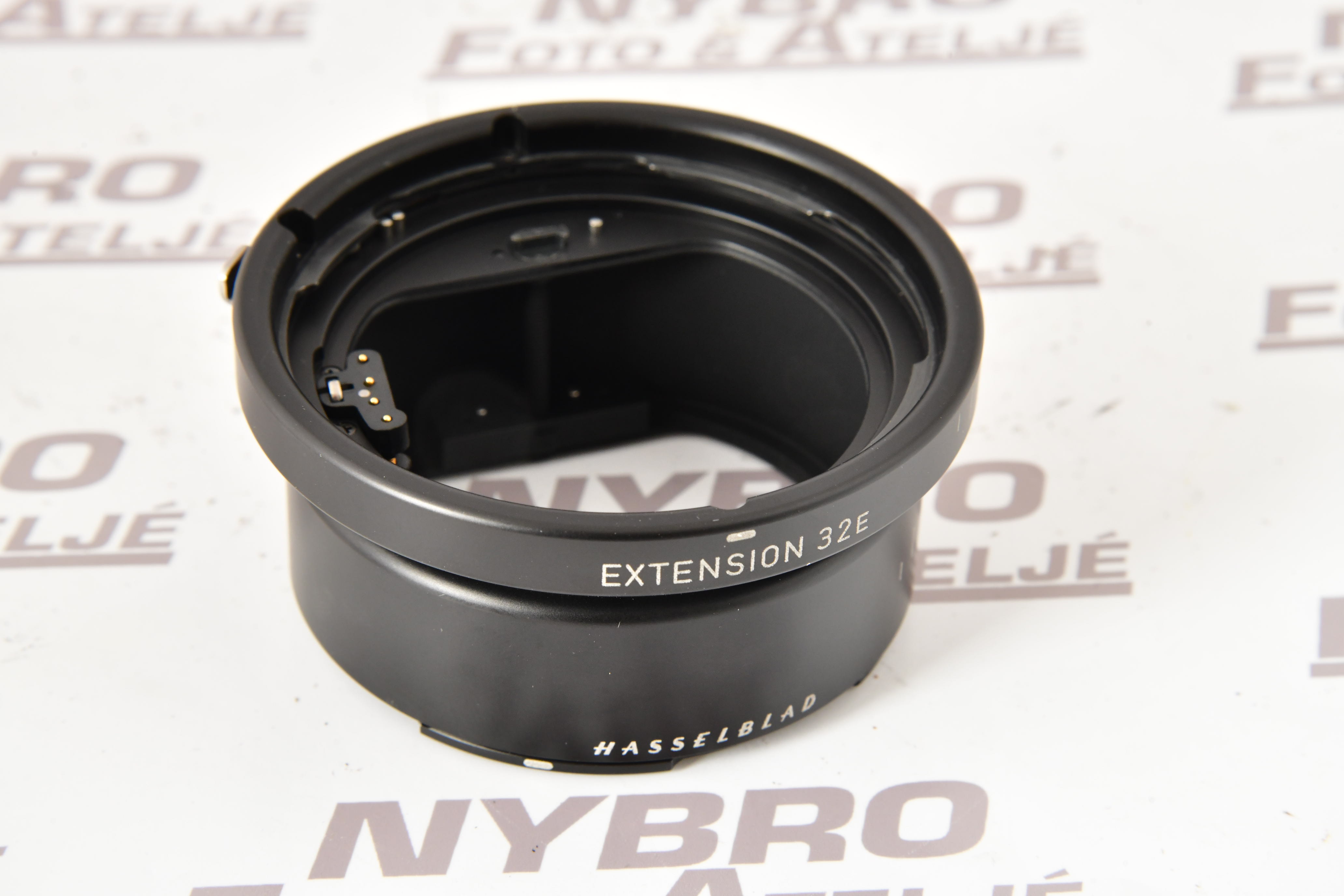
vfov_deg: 11.4
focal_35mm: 120
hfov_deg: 17.1
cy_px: 448
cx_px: 672
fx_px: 4480
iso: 1600
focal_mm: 120
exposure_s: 1/125
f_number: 14
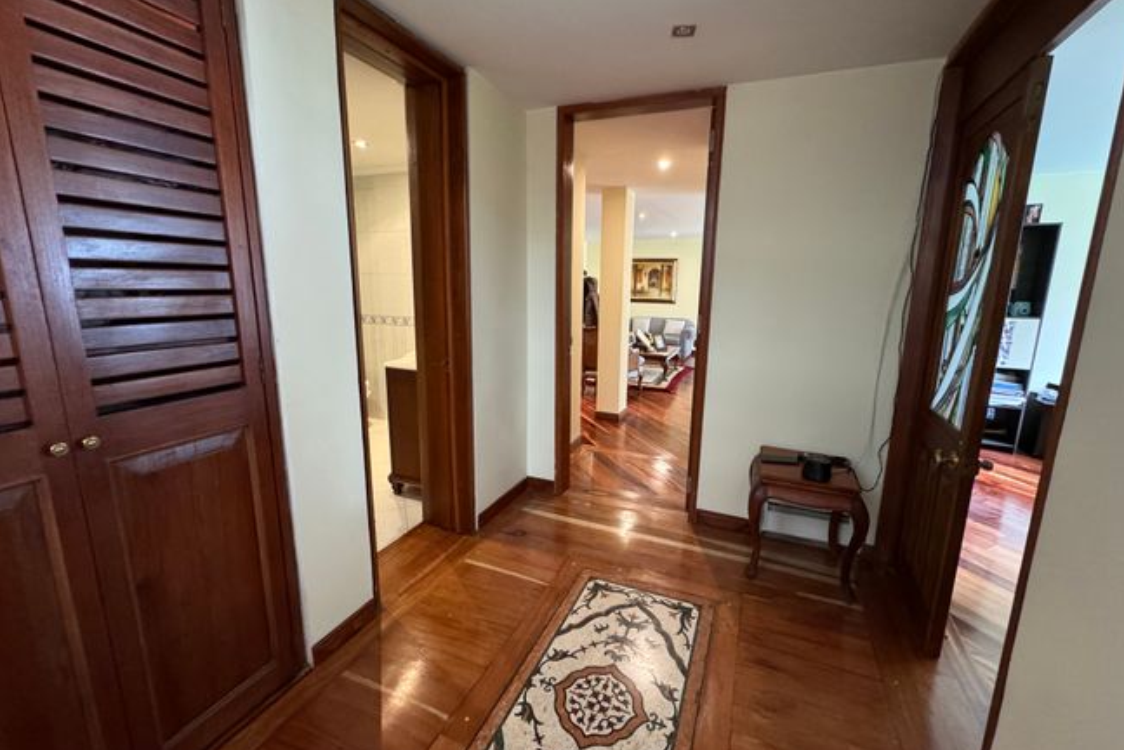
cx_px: 578
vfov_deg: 77.4
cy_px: 373
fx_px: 469
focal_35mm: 15
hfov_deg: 100.3
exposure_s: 1/60
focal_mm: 2.22
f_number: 2.2
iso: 640
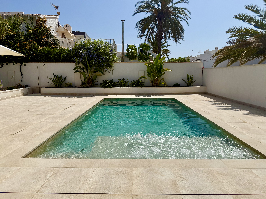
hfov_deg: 69.4
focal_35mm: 25
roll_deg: +1.6
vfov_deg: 54.9
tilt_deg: -4.9
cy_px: 99
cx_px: 134
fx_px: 192
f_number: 1.78
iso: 80
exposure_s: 1/14286
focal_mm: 6.76
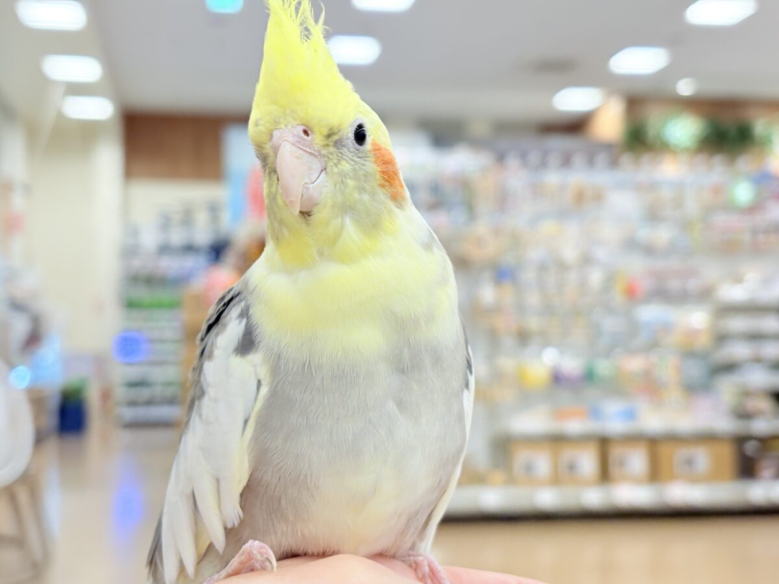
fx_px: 1170
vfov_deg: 28.0
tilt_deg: +3.0
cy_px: 292
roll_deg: +1.1
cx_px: 390
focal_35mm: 52
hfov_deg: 36.8
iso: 40
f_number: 1.6
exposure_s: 1/50
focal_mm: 5.96
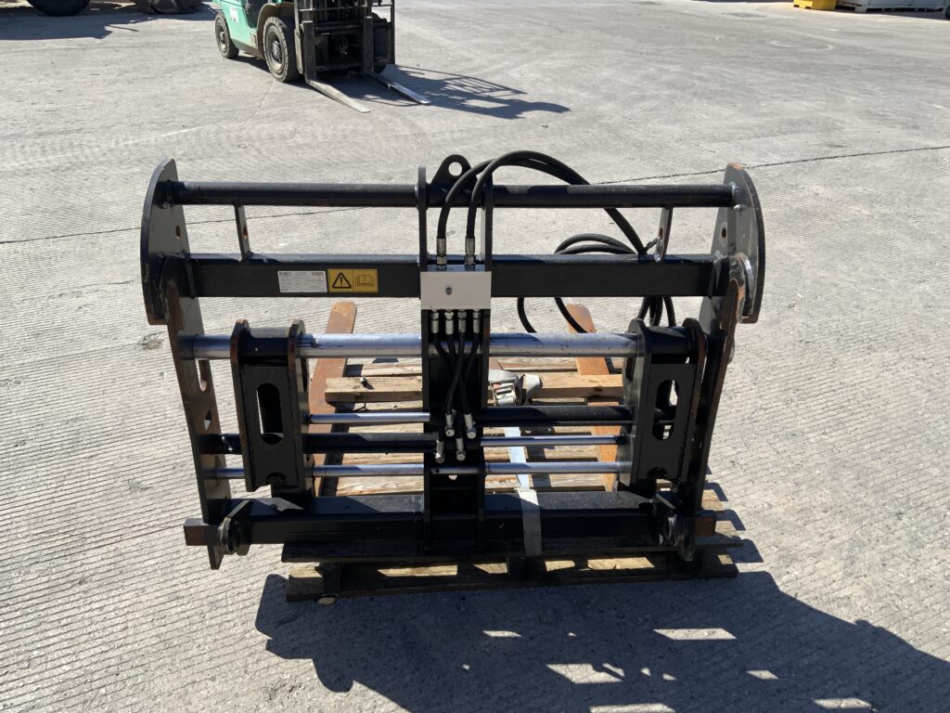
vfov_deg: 48.2
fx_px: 796
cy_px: 356
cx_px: 475
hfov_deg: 61.7
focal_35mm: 29
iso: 16
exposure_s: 1/1412
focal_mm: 3
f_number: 1.8
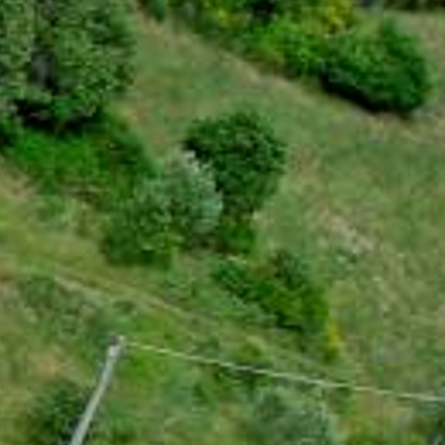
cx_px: -1150
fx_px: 3505
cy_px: 823
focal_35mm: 241
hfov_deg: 6.3
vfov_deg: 7.1
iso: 250
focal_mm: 24
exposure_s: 1/320
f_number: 8
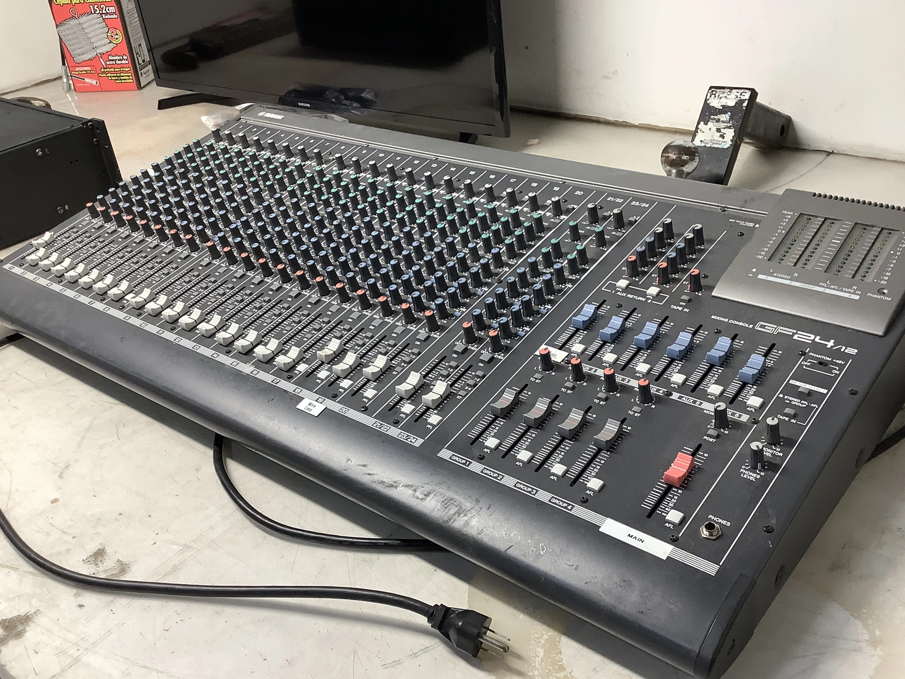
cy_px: 366
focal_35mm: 34
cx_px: 465
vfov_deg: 41.8
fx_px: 889
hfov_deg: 53.9
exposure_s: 1/60
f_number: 2.4
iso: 80
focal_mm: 3.3
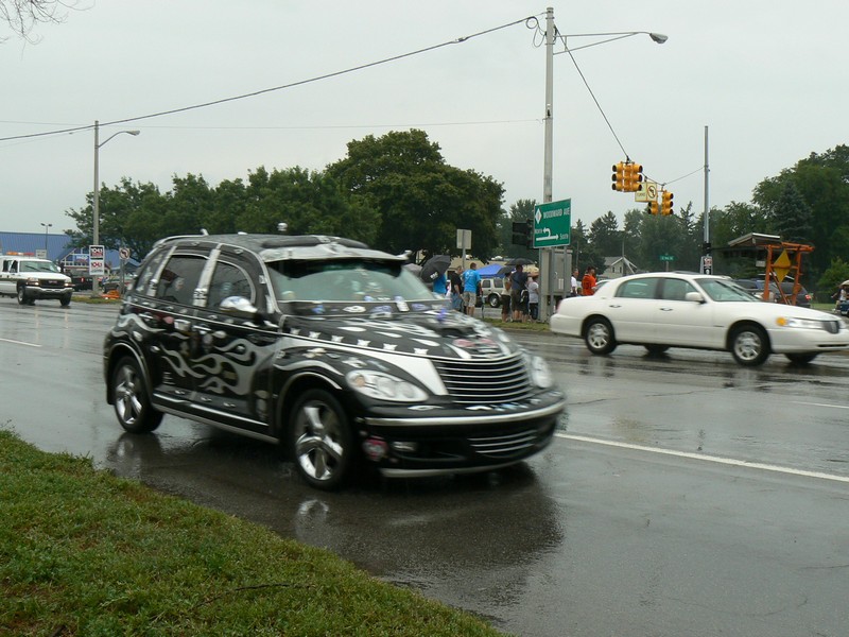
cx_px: 424
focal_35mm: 37
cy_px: 318
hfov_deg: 50.1
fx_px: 907
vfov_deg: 38.7
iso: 80
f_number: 5.6
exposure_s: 1/100
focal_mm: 6
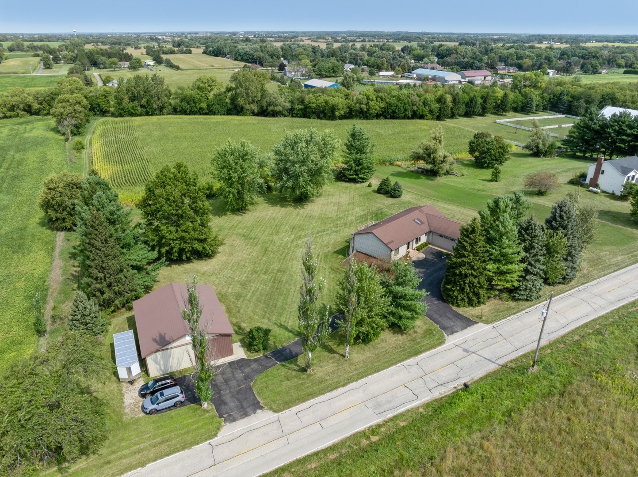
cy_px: 238
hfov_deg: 71.6
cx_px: 319
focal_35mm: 24
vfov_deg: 56.8
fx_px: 442
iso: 100
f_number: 11
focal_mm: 12.29
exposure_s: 1/200
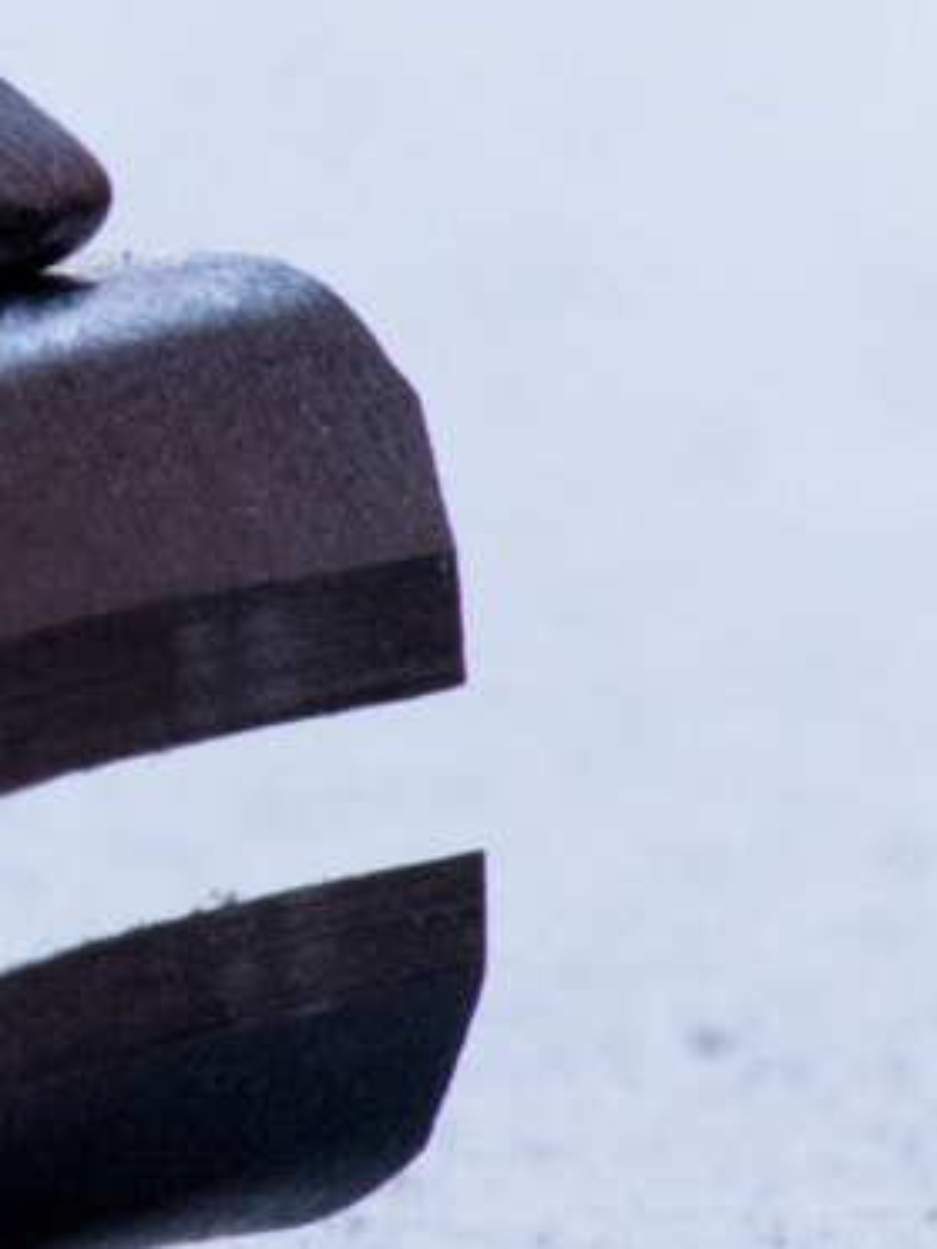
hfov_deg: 1.8
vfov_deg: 2.4
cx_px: -2123
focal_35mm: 833
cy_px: 569
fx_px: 30051
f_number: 22
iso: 1600
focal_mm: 105
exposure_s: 1/160
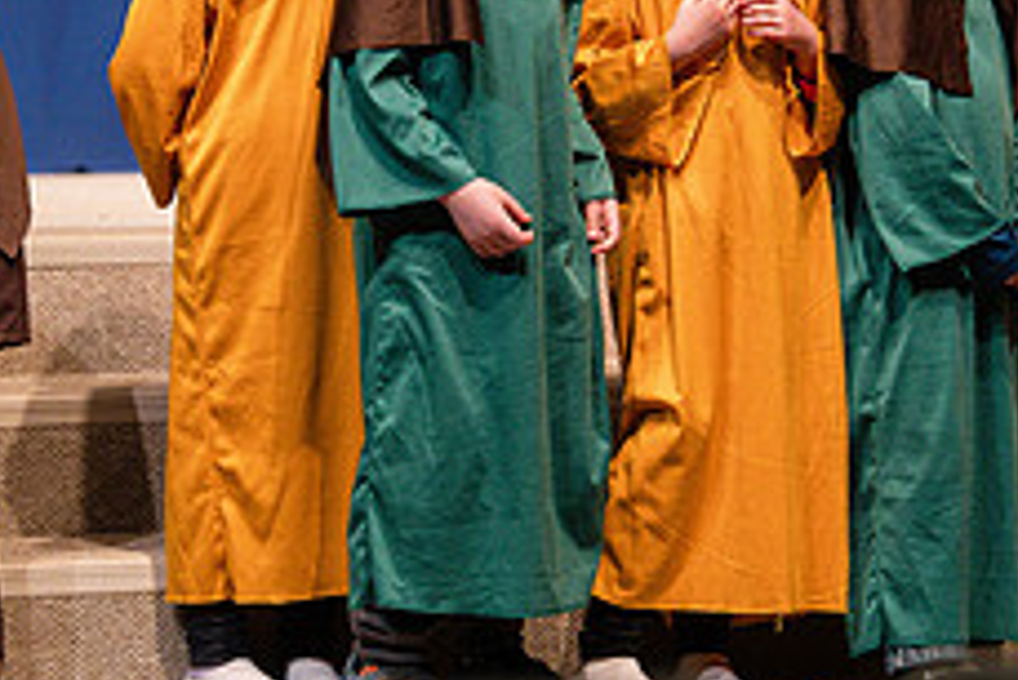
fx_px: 5008
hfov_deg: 11.6
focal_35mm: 177
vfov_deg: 7.8
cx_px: 529
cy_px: 109
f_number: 2.8
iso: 1000
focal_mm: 70
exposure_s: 1/320
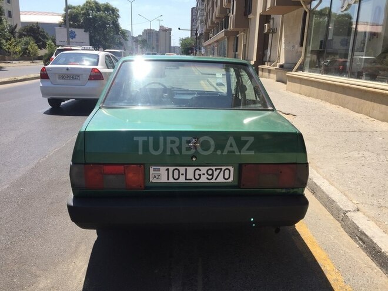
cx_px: 194
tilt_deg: -13.5
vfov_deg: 48.2
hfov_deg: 61.7
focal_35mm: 29
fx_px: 325
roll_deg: -1.2
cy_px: 146
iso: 32
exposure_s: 1/1412
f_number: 2.2
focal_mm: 4.15
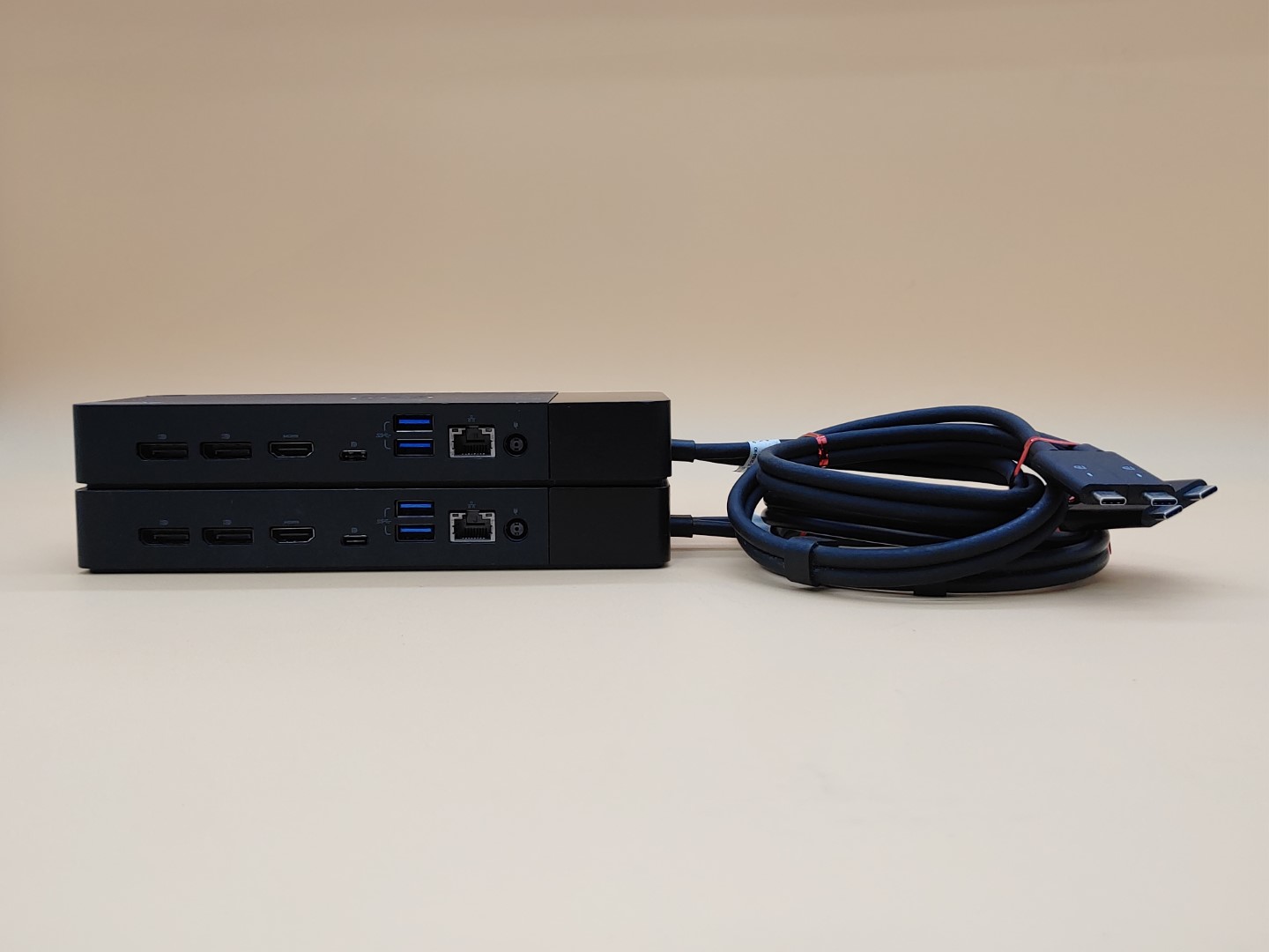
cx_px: 634
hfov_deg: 55.4
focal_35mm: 33
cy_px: 476
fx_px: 1210
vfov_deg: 42.9
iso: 50
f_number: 1.8
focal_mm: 4.36
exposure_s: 1/66
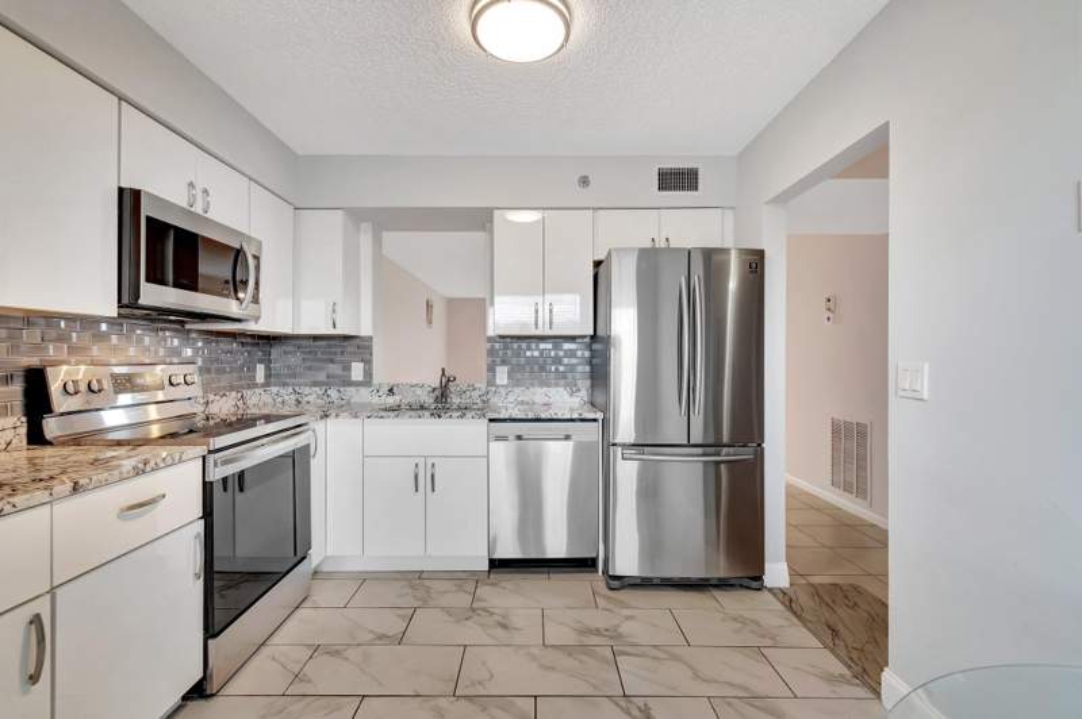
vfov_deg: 77.2
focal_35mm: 15
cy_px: 360
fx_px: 450
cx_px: 541
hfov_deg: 100.4
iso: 1000
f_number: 8
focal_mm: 10
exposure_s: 1/15
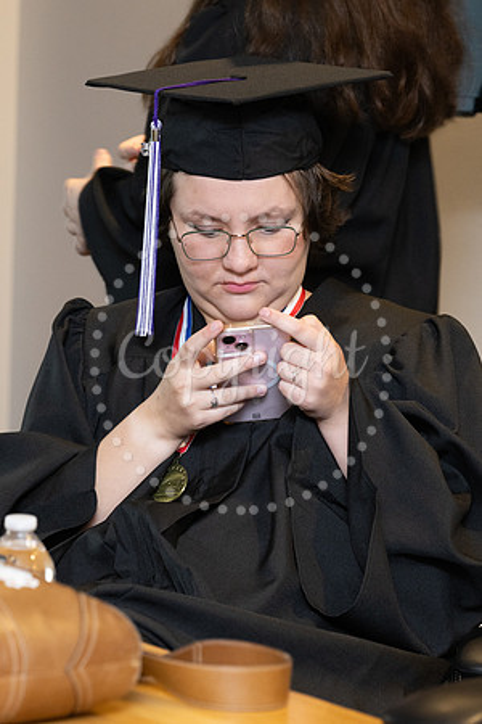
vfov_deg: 11.4
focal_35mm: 180
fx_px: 3615
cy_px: 362
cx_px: 195
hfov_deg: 7.6
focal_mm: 120
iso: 1000
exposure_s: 1/125
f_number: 5
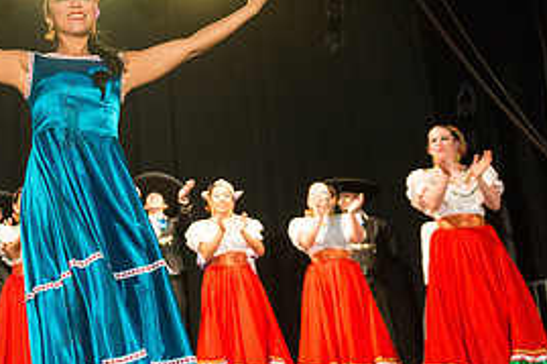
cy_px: 115
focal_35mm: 54
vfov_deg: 24.9
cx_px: 71
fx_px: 820
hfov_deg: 35.1
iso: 4000
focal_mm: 24
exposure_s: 1/500
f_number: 2.8
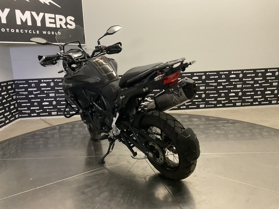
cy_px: 104
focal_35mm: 29
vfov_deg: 48.2
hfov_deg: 61.7
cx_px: 140
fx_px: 234
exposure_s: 1/60
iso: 250
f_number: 1.8
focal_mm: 3
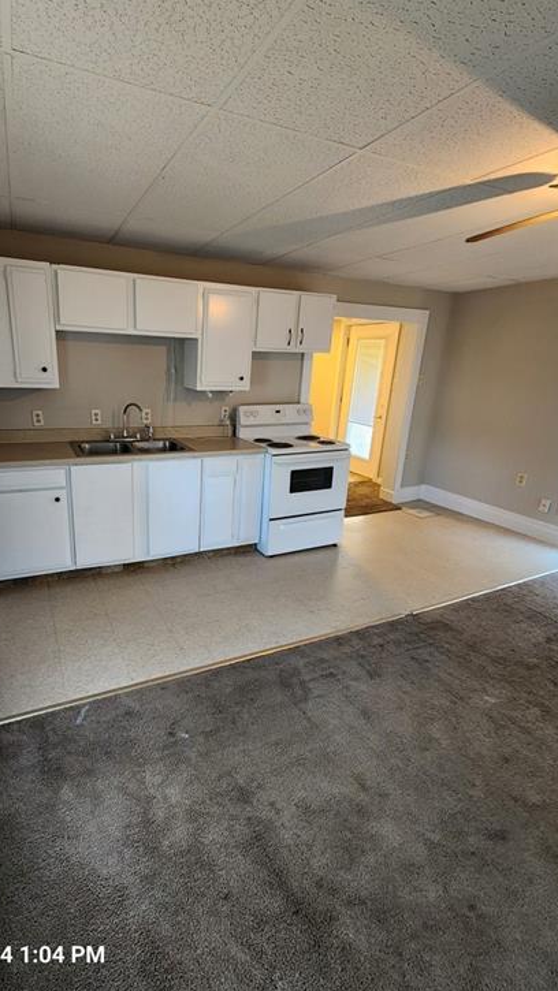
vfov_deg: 103.0
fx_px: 394
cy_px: 492
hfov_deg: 69.7
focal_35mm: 15
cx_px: 219
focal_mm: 2.2
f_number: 2.2
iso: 400
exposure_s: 1/60
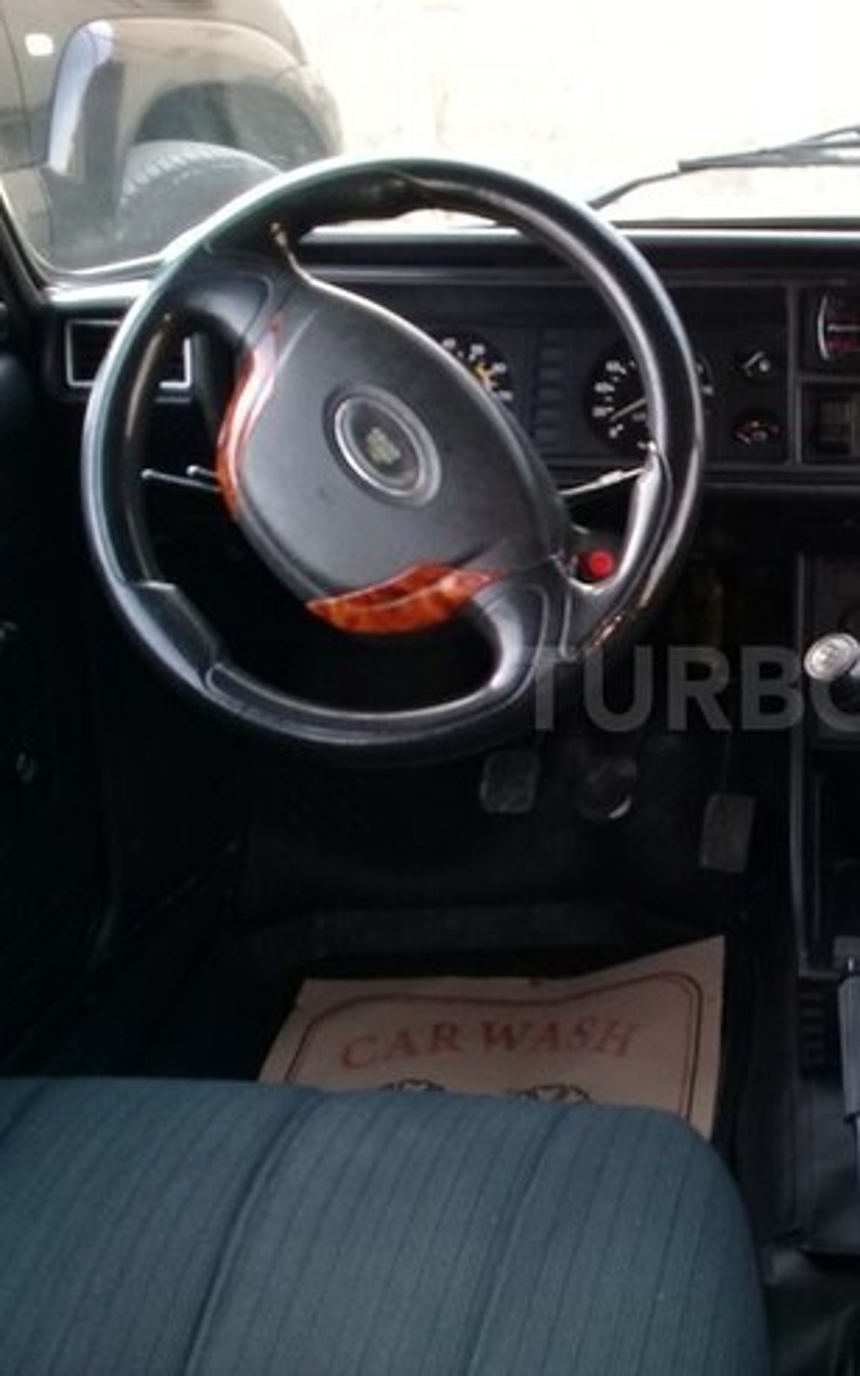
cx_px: 799
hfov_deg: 28.0
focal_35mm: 44
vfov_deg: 45.3
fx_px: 1651
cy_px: 688
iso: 64
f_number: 2.2
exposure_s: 1/33
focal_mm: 3.3
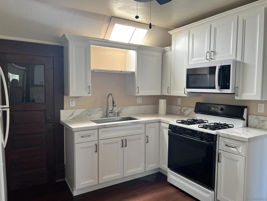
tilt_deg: -4.8
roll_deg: -0.7
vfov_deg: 53.1
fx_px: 201
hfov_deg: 67.3
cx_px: 134
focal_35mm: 26
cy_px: 100
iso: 80
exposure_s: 1/121
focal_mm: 5.7
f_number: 1.5
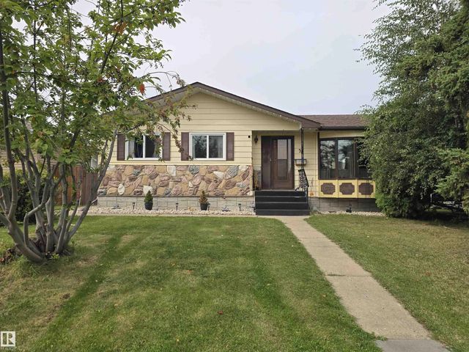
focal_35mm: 23
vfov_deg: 58.9
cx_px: 234
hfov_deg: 73.9
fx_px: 312
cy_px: 176
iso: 12
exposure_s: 1/471
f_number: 1.7
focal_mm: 6.3
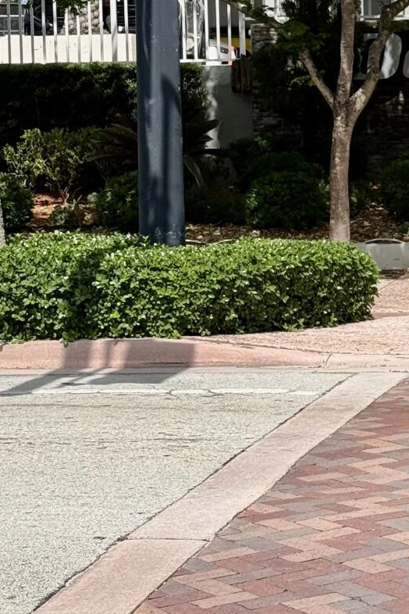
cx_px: 530
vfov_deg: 16.0
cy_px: 102
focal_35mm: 127
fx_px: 2164
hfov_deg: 10.6
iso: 100
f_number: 1.78
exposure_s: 1/6024
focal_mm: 6.76
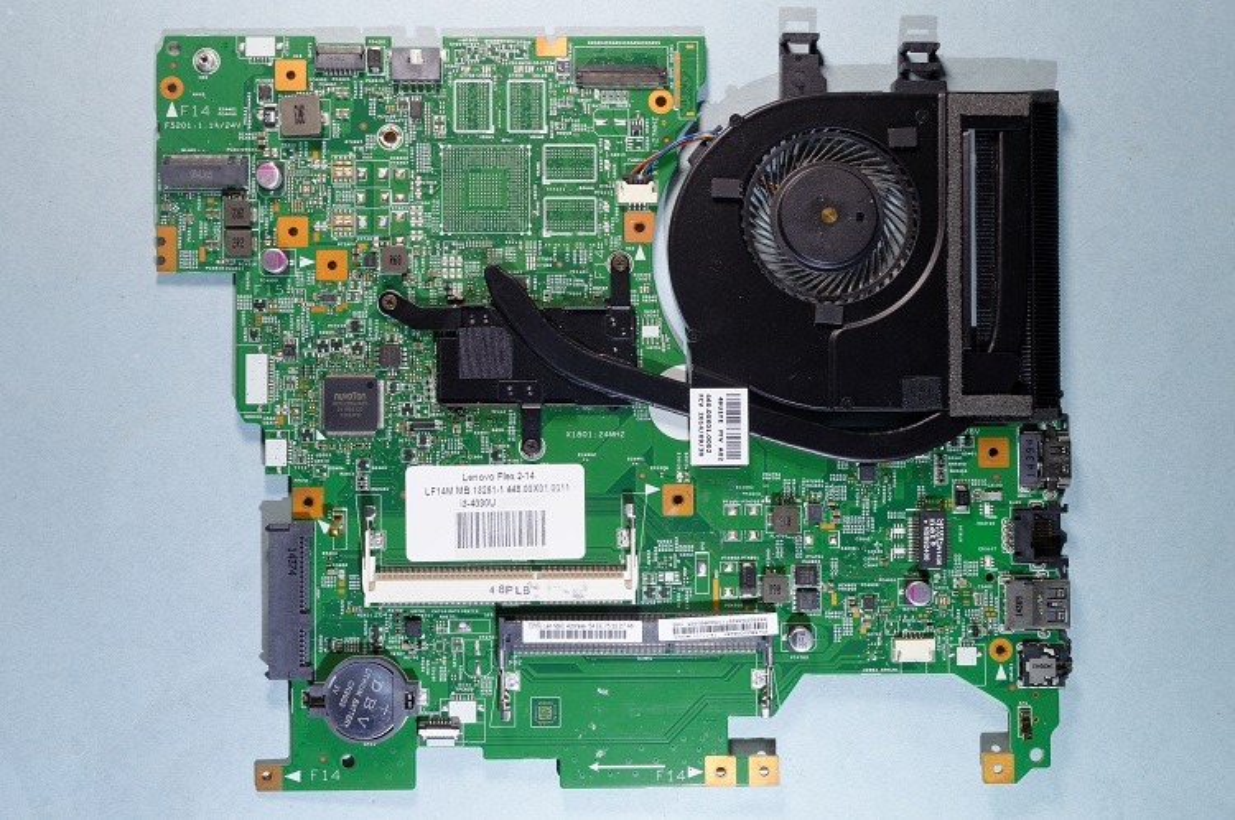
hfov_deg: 53.2
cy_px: 410
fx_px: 1233
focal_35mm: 36
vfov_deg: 36.8
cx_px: 618
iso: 100
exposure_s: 1/5
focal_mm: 24
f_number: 8
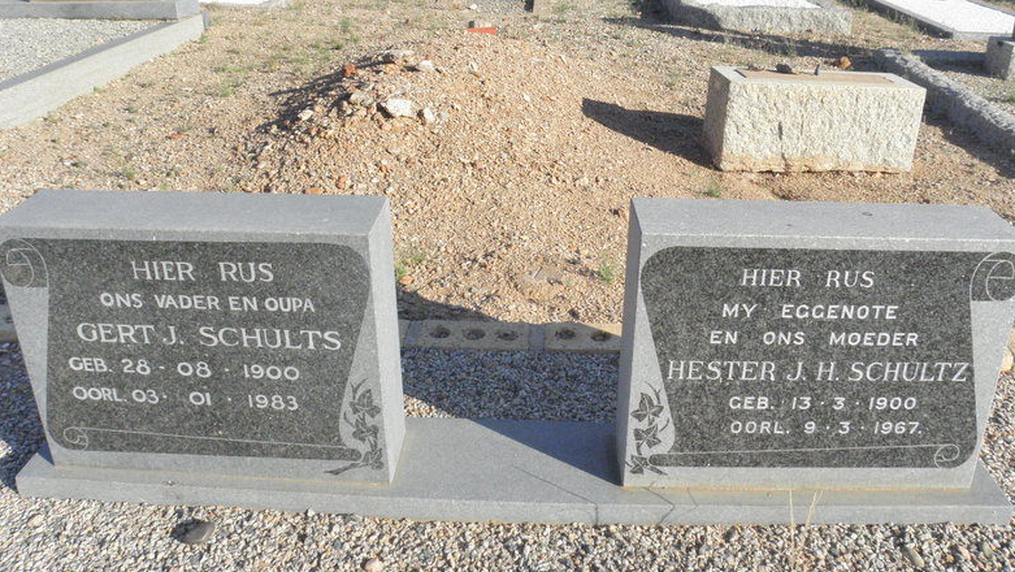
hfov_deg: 66.0
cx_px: 513
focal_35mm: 29
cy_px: 194
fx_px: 781
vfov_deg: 39.8
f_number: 6.3
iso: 200
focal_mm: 4.6
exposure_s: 1/500
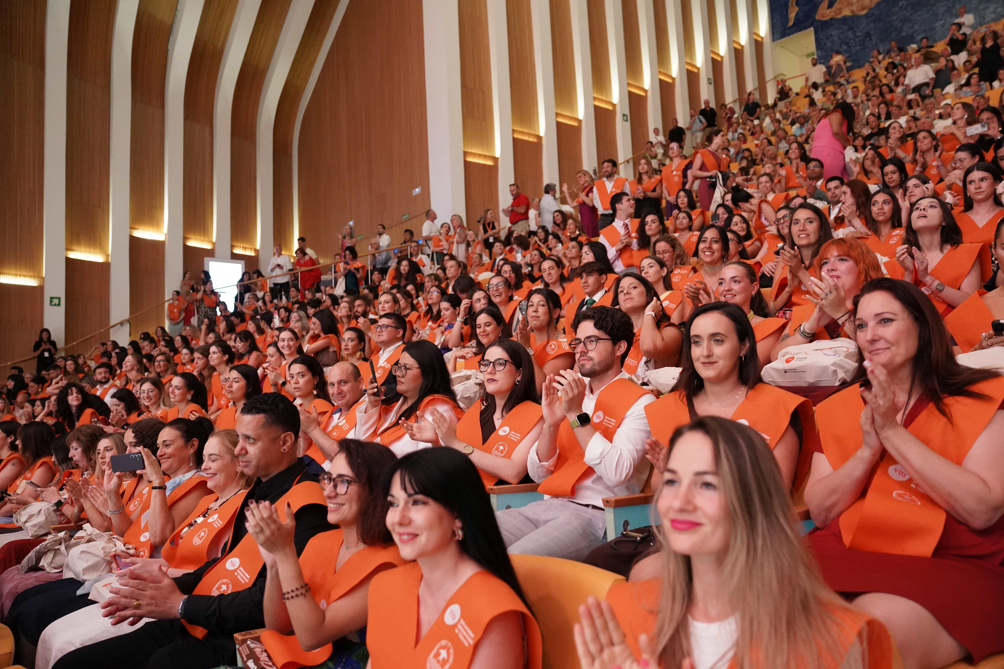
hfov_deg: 73.7
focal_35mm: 24
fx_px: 669
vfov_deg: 53.1
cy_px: 334
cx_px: 502
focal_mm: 24
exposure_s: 1/200
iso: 6400
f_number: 2.8
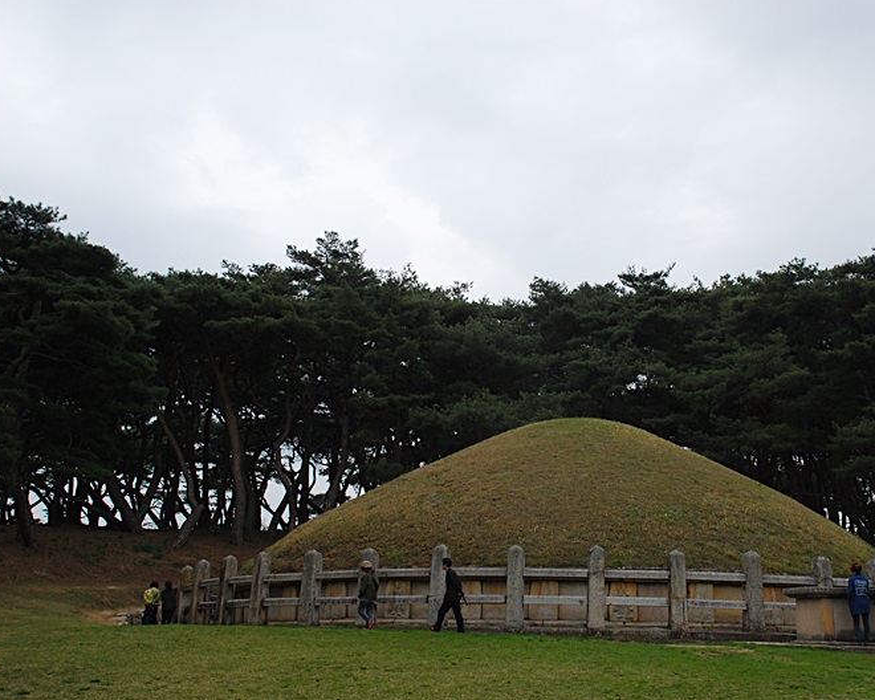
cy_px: 349
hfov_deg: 44.7
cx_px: 495
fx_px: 1062
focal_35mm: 41
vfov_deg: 36.5
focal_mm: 24
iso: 400
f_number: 6.3
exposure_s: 1/200
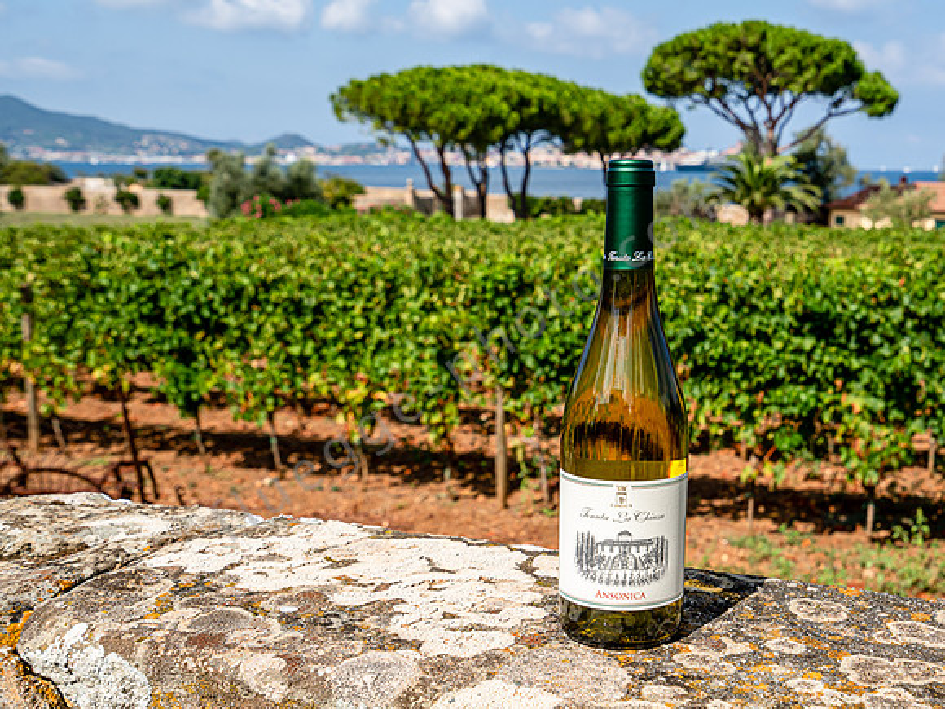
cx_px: 609
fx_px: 1184
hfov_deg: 43.1
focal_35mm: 43
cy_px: 406
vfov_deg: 33.3
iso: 160
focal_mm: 35
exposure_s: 1/500
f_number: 8
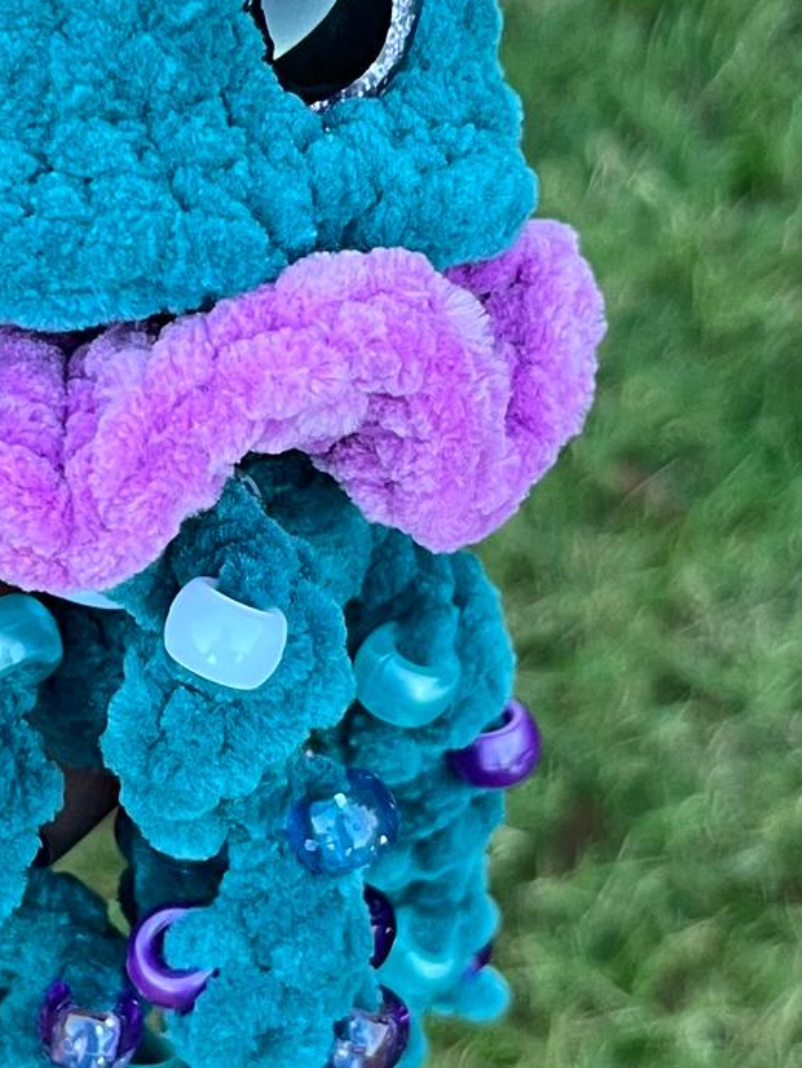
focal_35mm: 96
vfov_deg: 20.4
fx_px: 2965
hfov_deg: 15.3
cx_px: 199
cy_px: 547
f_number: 1.6
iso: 125
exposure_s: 1/91
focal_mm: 5.1
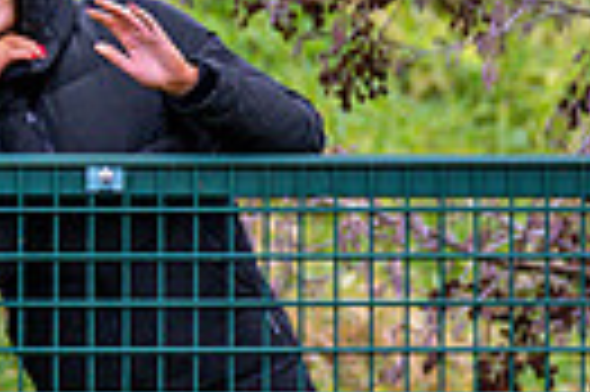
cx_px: -230
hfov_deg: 1.3
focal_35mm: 1608
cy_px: 264
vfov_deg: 0.9
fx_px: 26320
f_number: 2.8
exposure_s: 1/400
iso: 800
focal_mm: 300
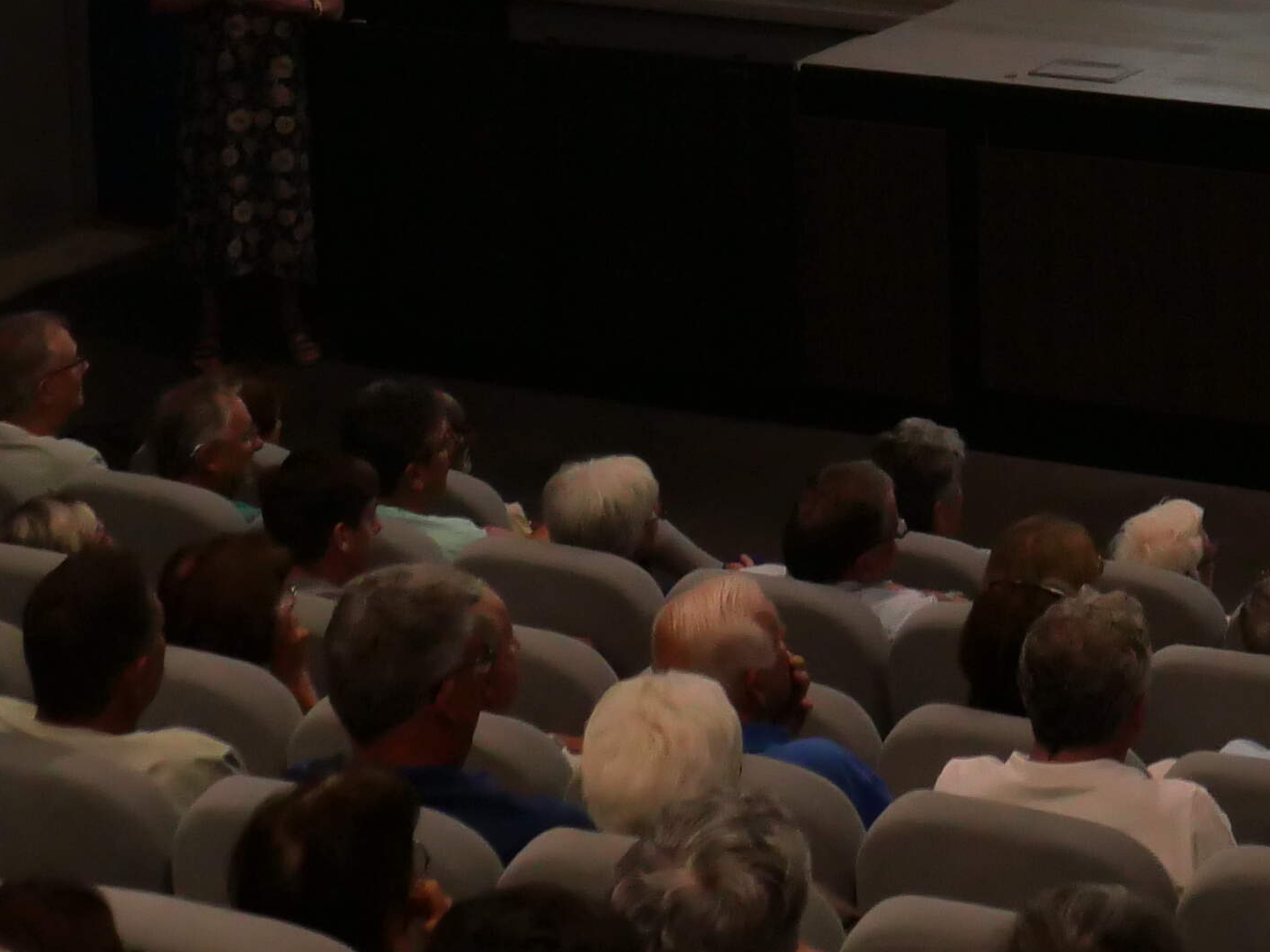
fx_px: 4879
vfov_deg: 10.8
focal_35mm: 133
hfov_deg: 14.6
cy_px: -404
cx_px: 1228
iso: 1250
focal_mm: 18
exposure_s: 1/60
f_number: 4
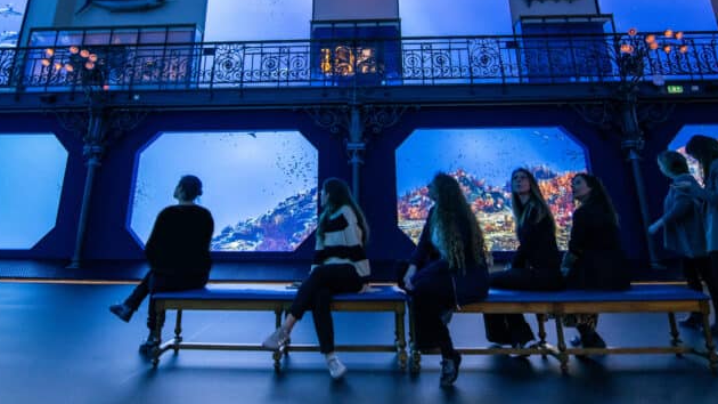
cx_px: 339
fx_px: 419
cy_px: 98
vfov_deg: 49.3
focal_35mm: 22
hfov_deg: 81.1
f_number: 2.8
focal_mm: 14
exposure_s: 1/60
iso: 2000
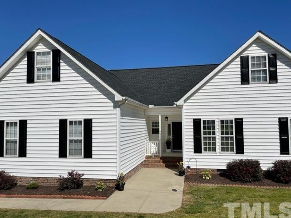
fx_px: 227
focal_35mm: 27
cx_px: 150
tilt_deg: +2.8
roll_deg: +0.8
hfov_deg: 65.3
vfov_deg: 51.3
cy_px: 112
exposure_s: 1/12048
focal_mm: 5.1
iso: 32
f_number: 1.6
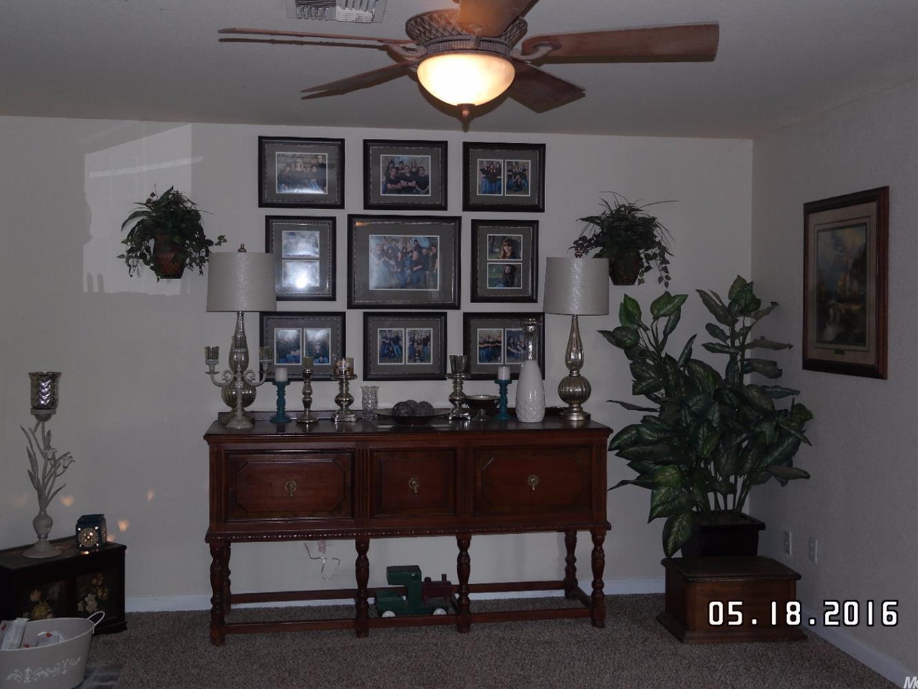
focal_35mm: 36
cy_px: 343
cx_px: 452
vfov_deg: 39.7
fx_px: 955
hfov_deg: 51.3
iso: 400
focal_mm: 22
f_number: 3.5
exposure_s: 1/40
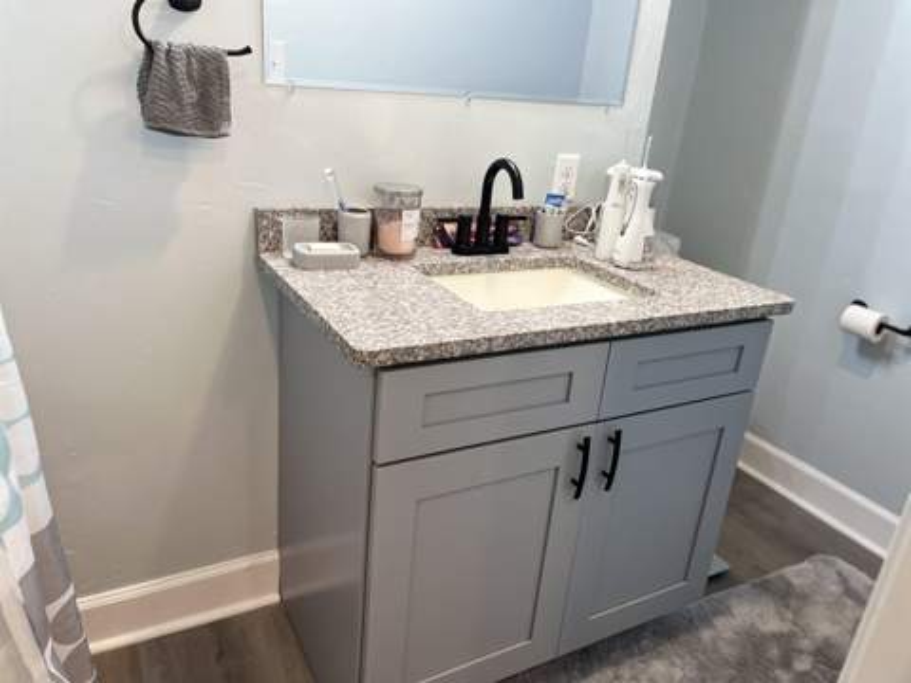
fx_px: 684
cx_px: 456
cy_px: 342
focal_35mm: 26
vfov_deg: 53.1
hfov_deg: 67.3
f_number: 1.6
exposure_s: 1/120
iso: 100
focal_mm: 5.1
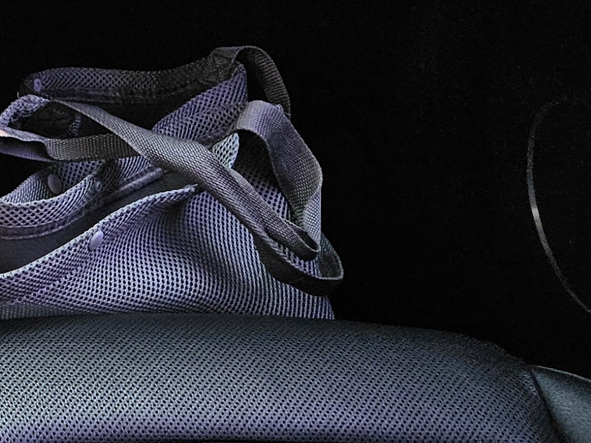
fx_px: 1656
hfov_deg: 16.8
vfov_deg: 14.0
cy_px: -282
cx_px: -466
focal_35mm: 97
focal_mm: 5.4
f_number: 1.8
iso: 50
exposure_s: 1/207
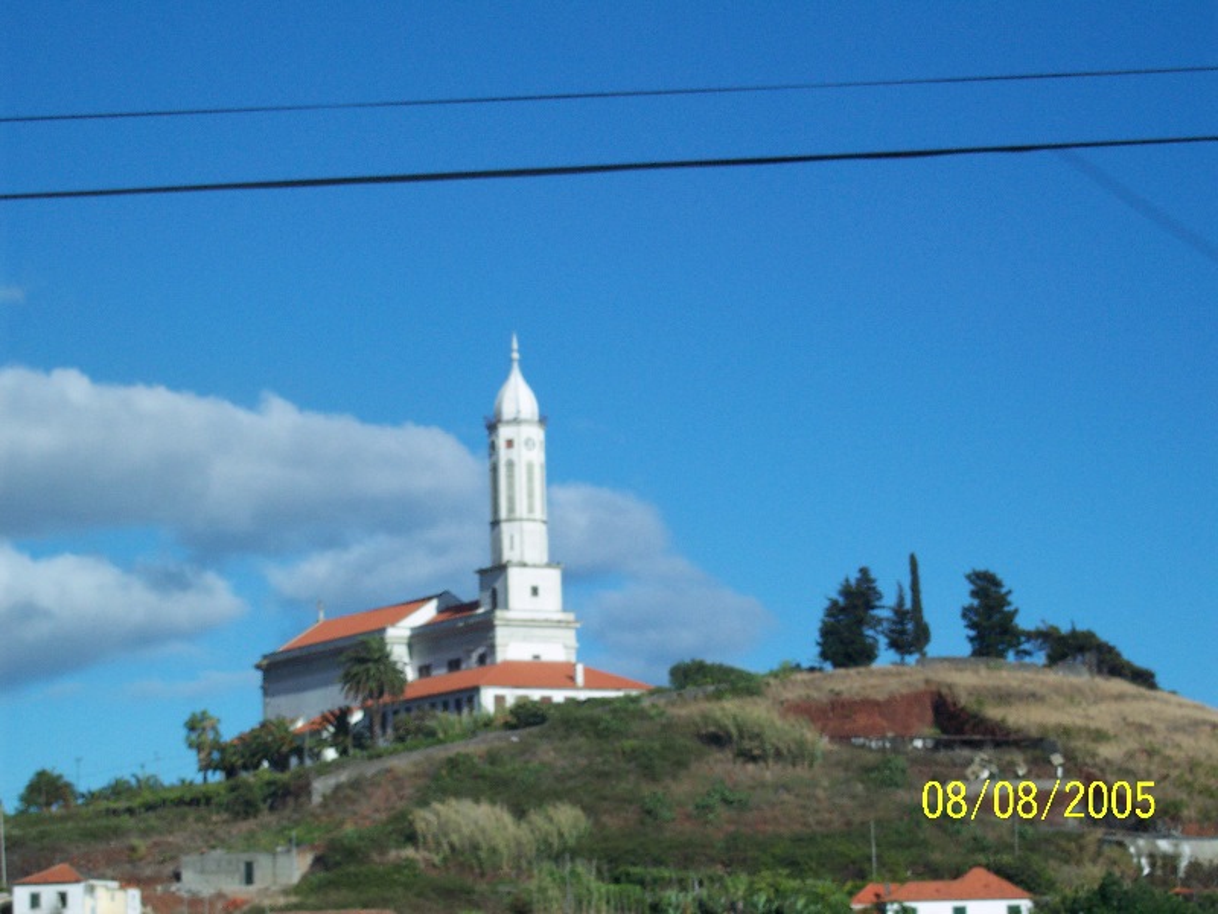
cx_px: 609
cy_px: 457
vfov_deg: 14.6
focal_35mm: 101
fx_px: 3554
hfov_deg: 19.4
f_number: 8
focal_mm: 21.3
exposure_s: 1/350
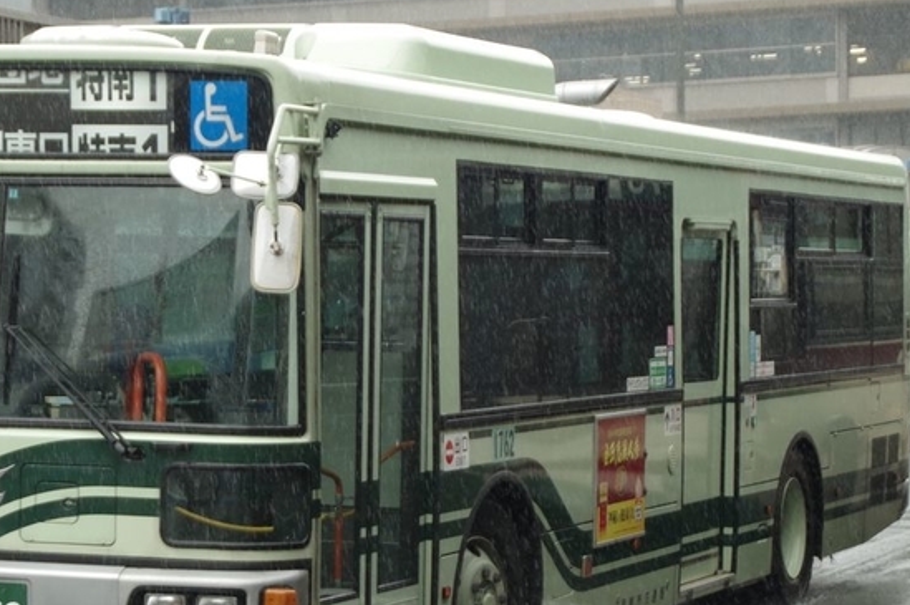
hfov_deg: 19.4
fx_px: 2652
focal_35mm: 105
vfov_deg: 13.0
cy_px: 344
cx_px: 310
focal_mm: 48
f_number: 4.5
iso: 800
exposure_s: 1/320
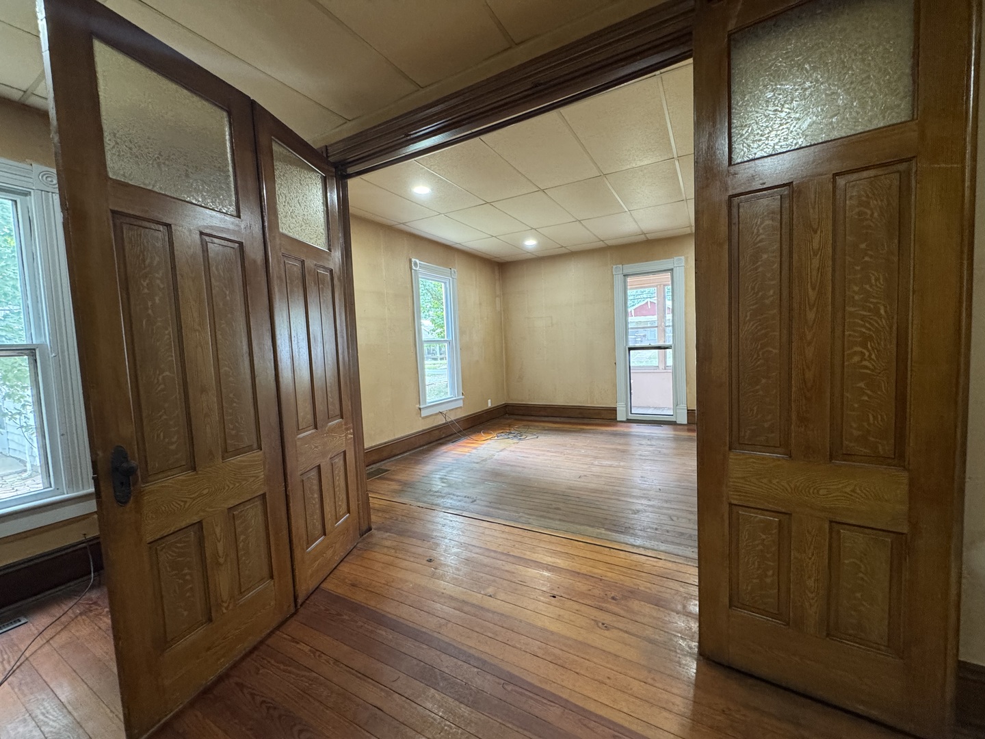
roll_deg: +2.0
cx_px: 492
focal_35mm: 14
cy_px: 370
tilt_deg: -3.3
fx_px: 398
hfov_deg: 102.1
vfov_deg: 85.7
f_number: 2.2
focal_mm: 2.22
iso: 400
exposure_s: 1/60
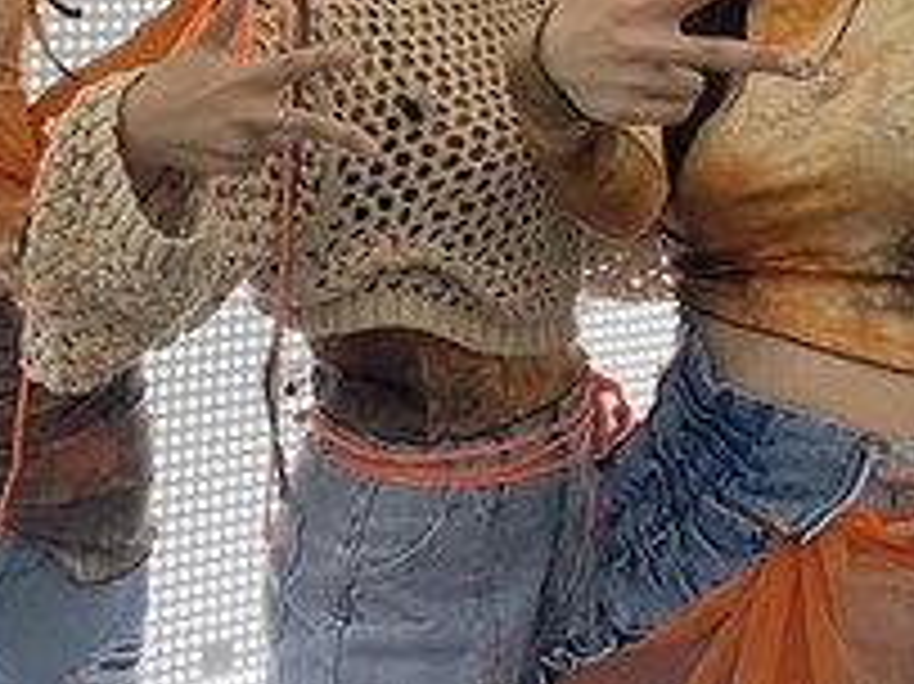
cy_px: -72
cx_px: 221
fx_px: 2032
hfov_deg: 25.0
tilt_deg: -4.9
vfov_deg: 18.4
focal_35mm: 77
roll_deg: -0.5
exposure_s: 1/60
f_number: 1.6
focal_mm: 4.2
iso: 100
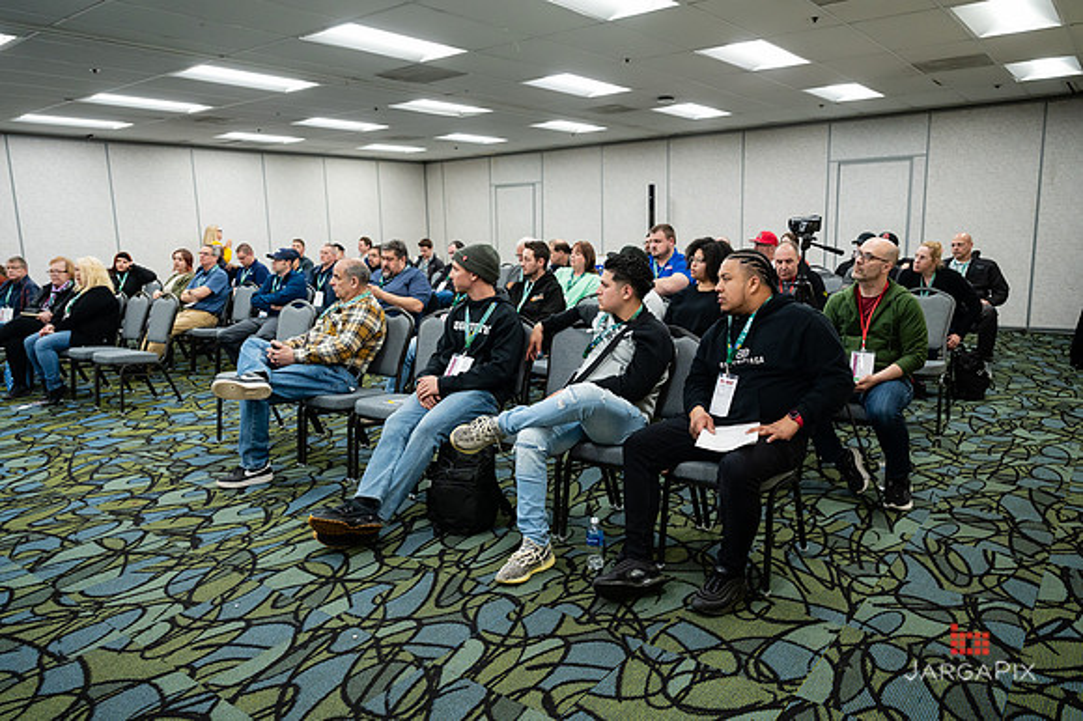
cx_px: 542
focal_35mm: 25
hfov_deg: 71.3
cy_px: 360
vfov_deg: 51.0
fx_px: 755
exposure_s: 1/200
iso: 2000
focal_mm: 24
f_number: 4
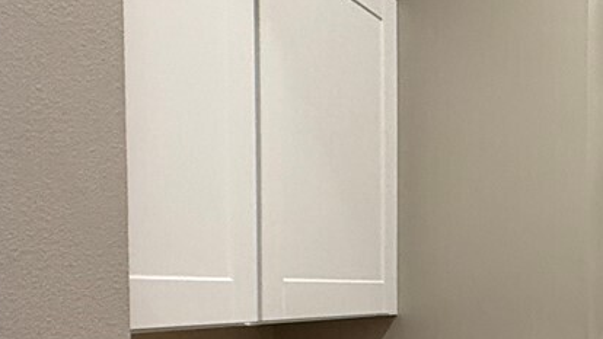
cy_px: 332
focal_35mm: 59
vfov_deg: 19.8
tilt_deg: -1.8
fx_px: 943
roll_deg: +0.0
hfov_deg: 28.1
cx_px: 817
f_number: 2.2
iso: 320
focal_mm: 2.22
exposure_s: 1/60
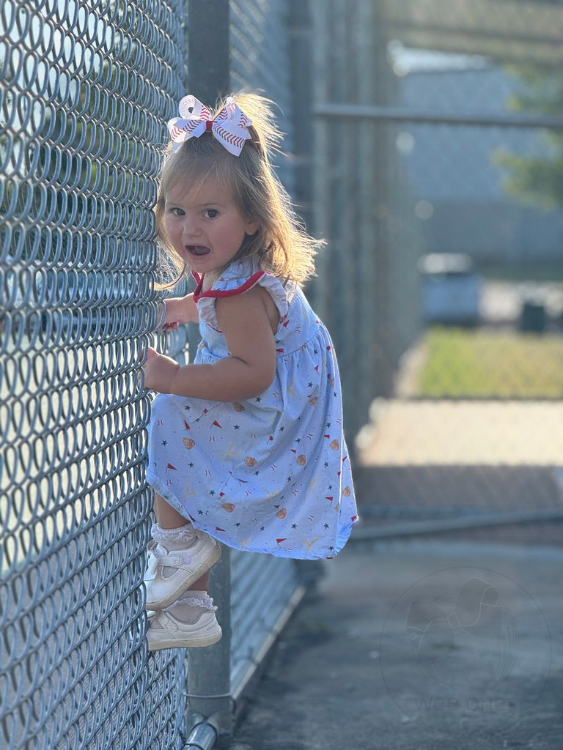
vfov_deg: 16.4
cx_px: 282
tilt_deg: -3.9
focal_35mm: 120
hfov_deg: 12.3
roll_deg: +0.0
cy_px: 375
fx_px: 2602
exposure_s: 1/563
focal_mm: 15.66
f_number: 2.8
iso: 50
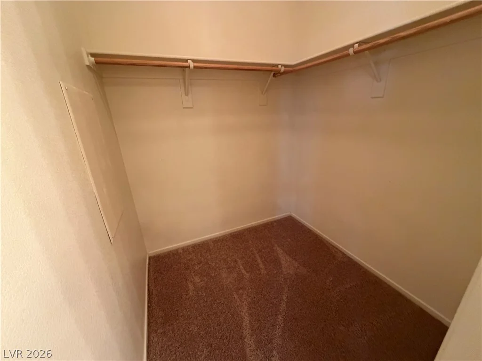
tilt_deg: -19.9
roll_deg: +2.4
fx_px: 195
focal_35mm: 14
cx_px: 241
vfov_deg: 85.7
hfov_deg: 102.1
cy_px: 180
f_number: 2.2
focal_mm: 2.22
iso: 640
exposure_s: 1/60
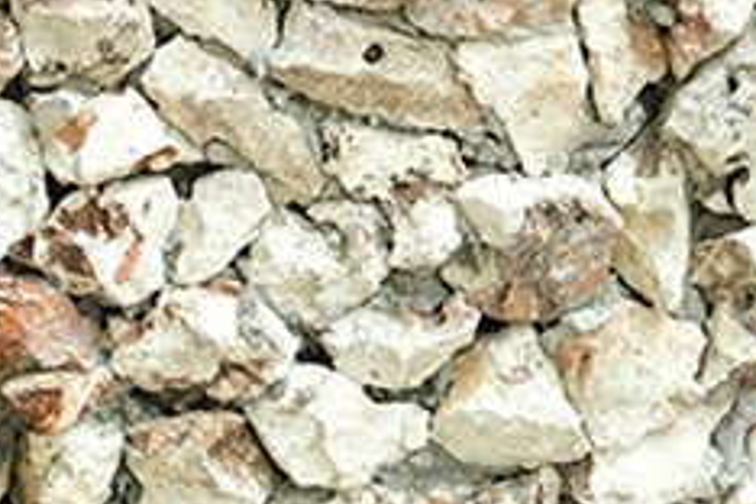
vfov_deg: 12.5
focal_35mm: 106
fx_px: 2226
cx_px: 26
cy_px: -150
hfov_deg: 18.8
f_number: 2.8
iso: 400
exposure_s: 1/125
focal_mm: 20.6
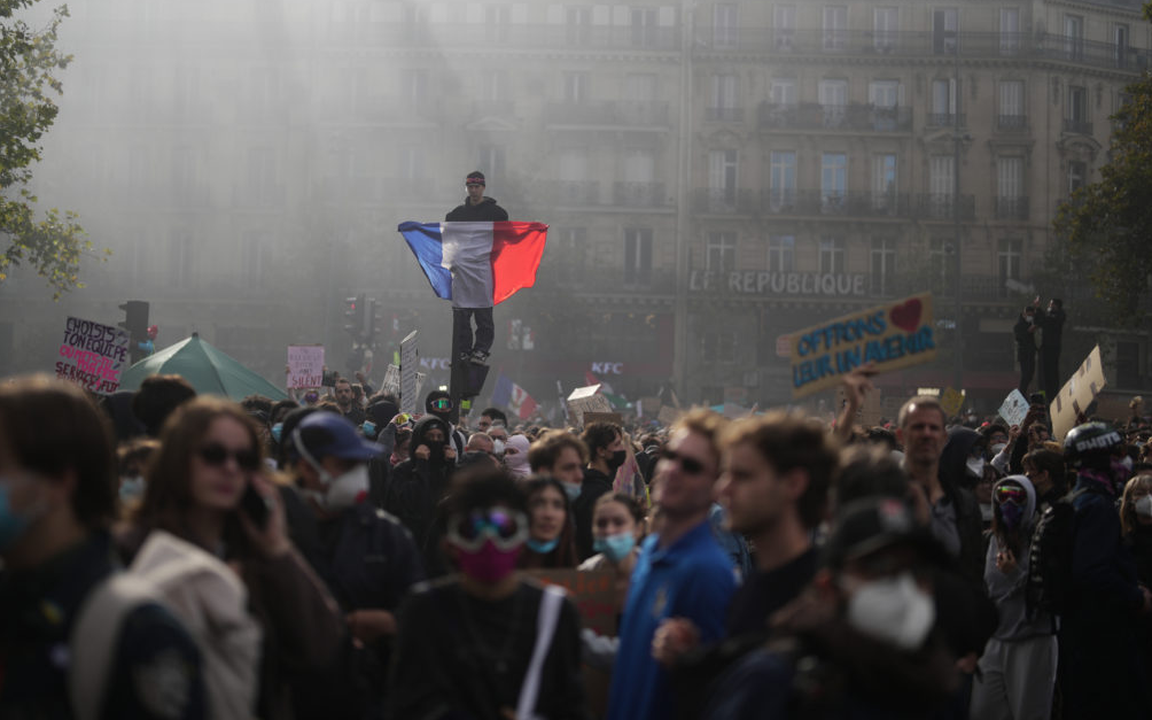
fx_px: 1632
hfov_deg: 38.9
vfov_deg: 24.8
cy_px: 331
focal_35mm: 52
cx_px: 586
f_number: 1.2
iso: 200
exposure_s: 1/4000
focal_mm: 50
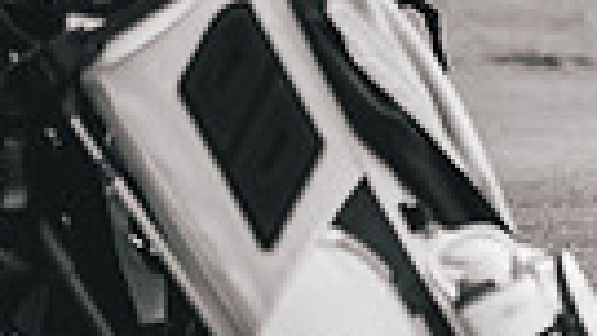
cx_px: 942
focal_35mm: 677
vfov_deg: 1.8
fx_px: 10719
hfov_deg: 3.2
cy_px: -303
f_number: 2.8
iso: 800
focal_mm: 150
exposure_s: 1/3200
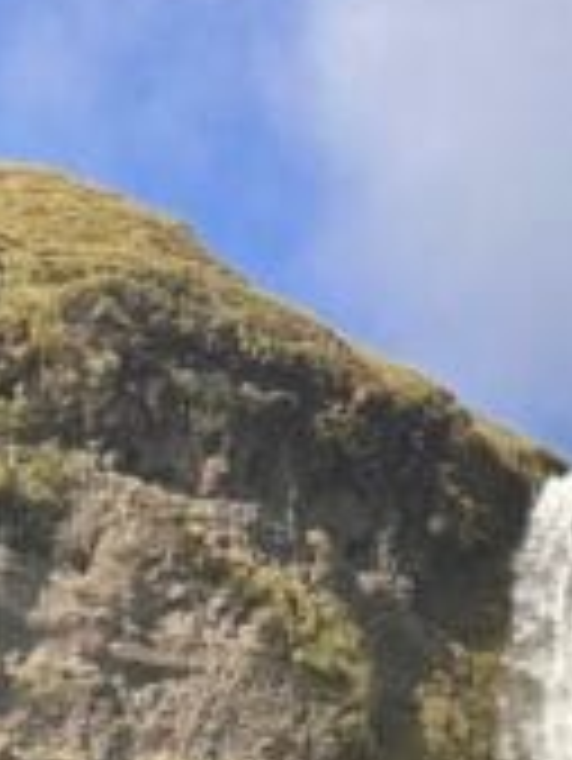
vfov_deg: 11.6
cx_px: 387
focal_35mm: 145
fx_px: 3191
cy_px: 1731
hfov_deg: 10.2
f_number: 1.78
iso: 80
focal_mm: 6.86
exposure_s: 1/5000
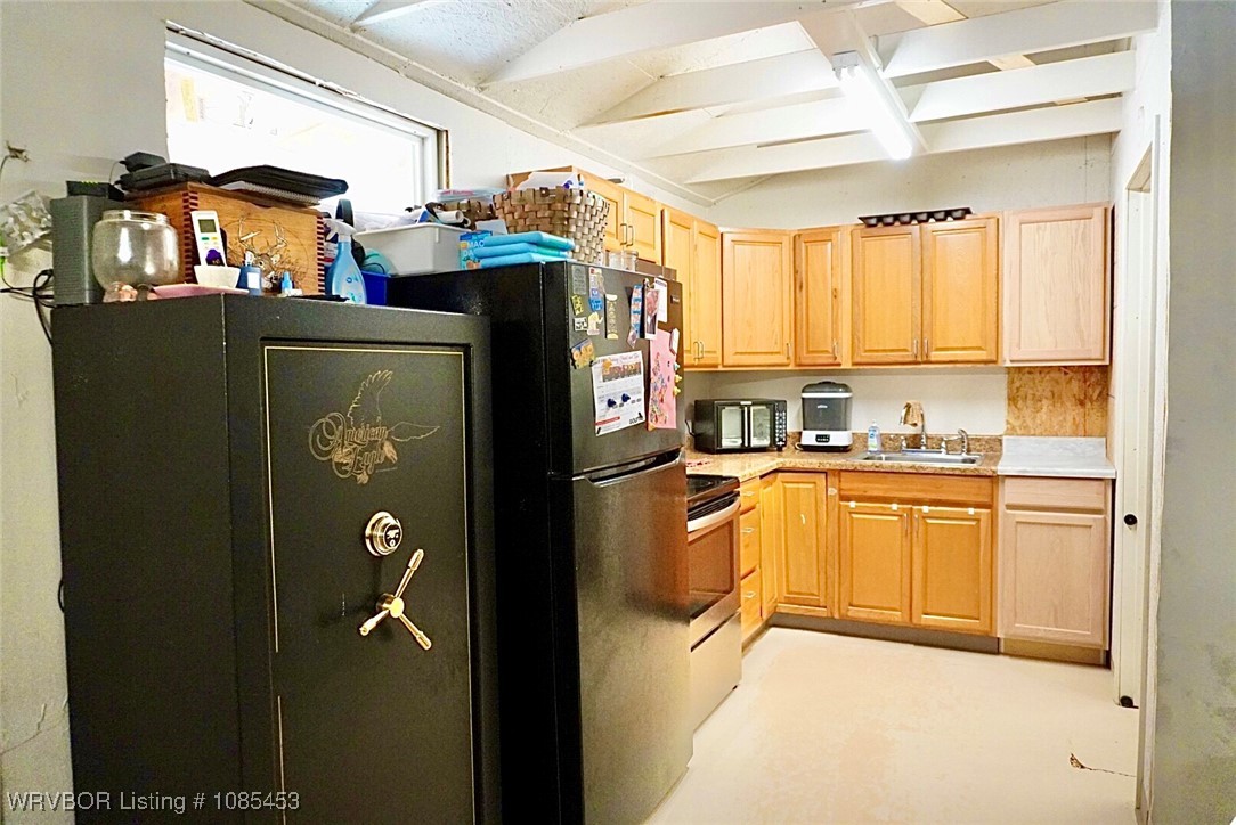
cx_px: 618
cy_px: 412
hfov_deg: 73.7
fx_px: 824
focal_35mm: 24
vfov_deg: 53.2
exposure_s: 1/160
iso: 4000
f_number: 3.5
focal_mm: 16
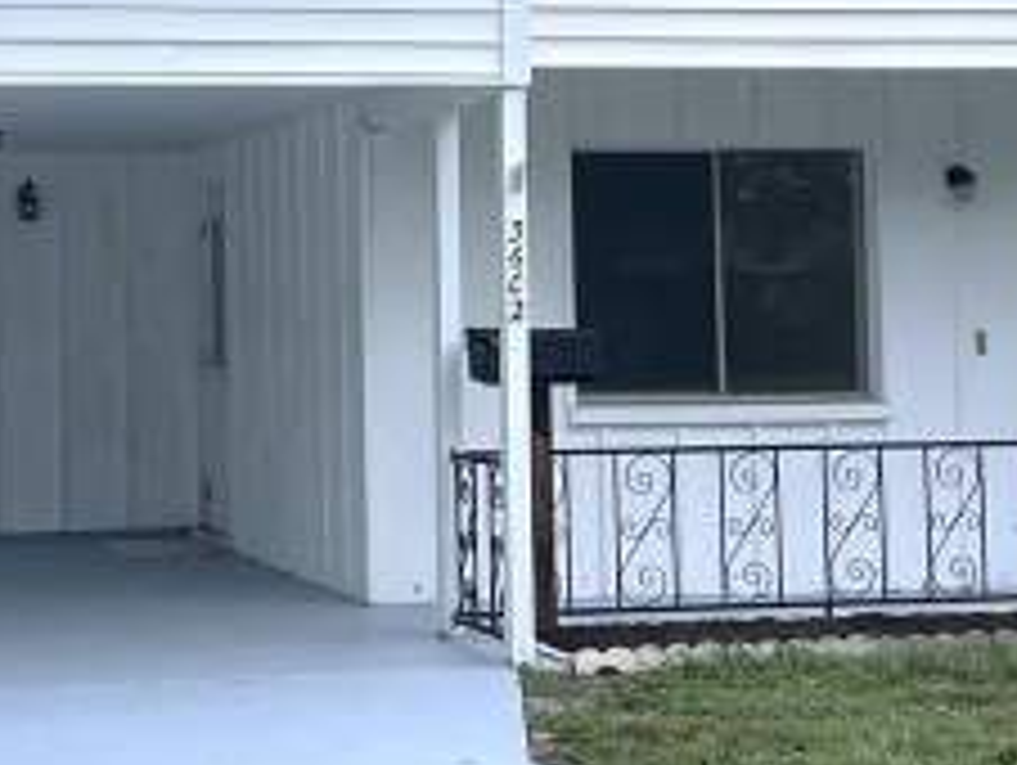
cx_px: 270
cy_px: 122
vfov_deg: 15.9
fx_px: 2706
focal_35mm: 92
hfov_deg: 21.1
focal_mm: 5.7
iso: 50
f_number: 1.5
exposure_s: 1/4115
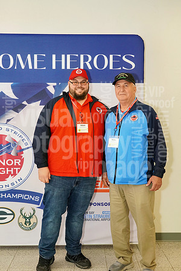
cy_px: 136
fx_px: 362
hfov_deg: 28.1
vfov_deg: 41.1
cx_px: 90
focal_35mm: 48
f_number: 8
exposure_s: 1/100
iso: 1600
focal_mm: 32
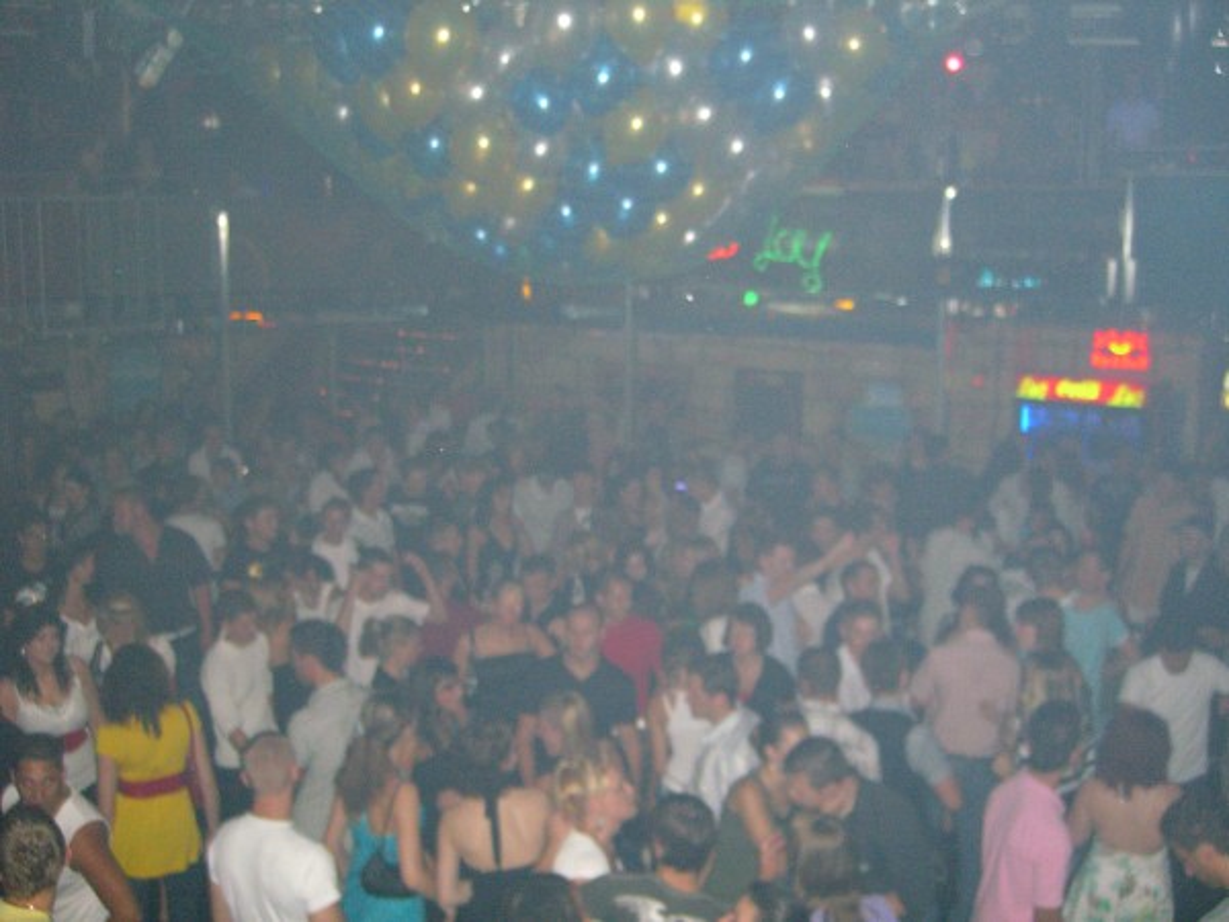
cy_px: 461
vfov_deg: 37.7
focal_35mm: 38
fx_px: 1349
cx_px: 614
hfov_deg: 49.0
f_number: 2.8
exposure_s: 1/60
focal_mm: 7.9
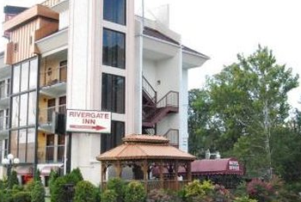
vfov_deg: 26.1
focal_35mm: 52
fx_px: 436
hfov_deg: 37.6
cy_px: 114
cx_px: 97
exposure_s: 1/640
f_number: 13
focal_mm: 24
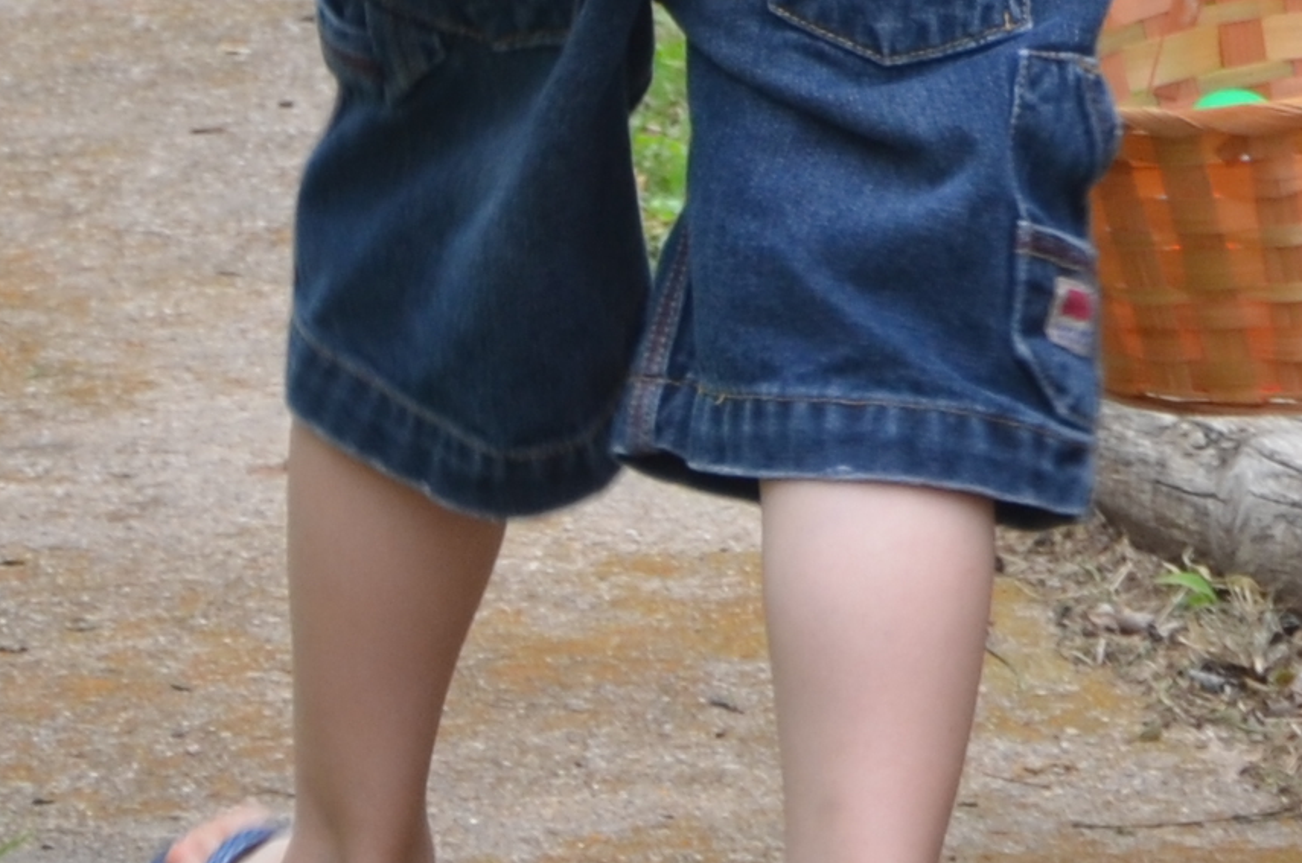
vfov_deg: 1.7
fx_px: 28704
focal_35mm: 795
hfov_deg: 2.6
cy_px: -974
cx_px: 1786
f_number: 6.3
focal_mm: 92
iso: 200
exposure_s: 1/160
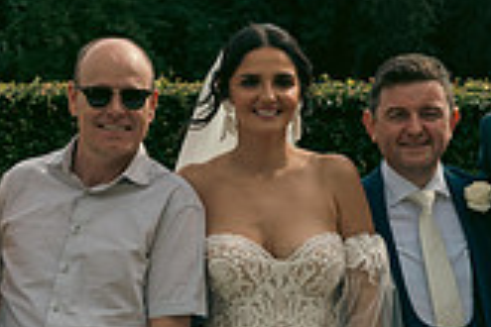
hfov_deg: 12.2
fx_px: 2305
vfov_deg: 8.1
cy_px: 337
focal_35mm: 169
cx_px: 238
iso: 200
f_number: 5.6
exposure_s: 1/1000
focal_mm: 48
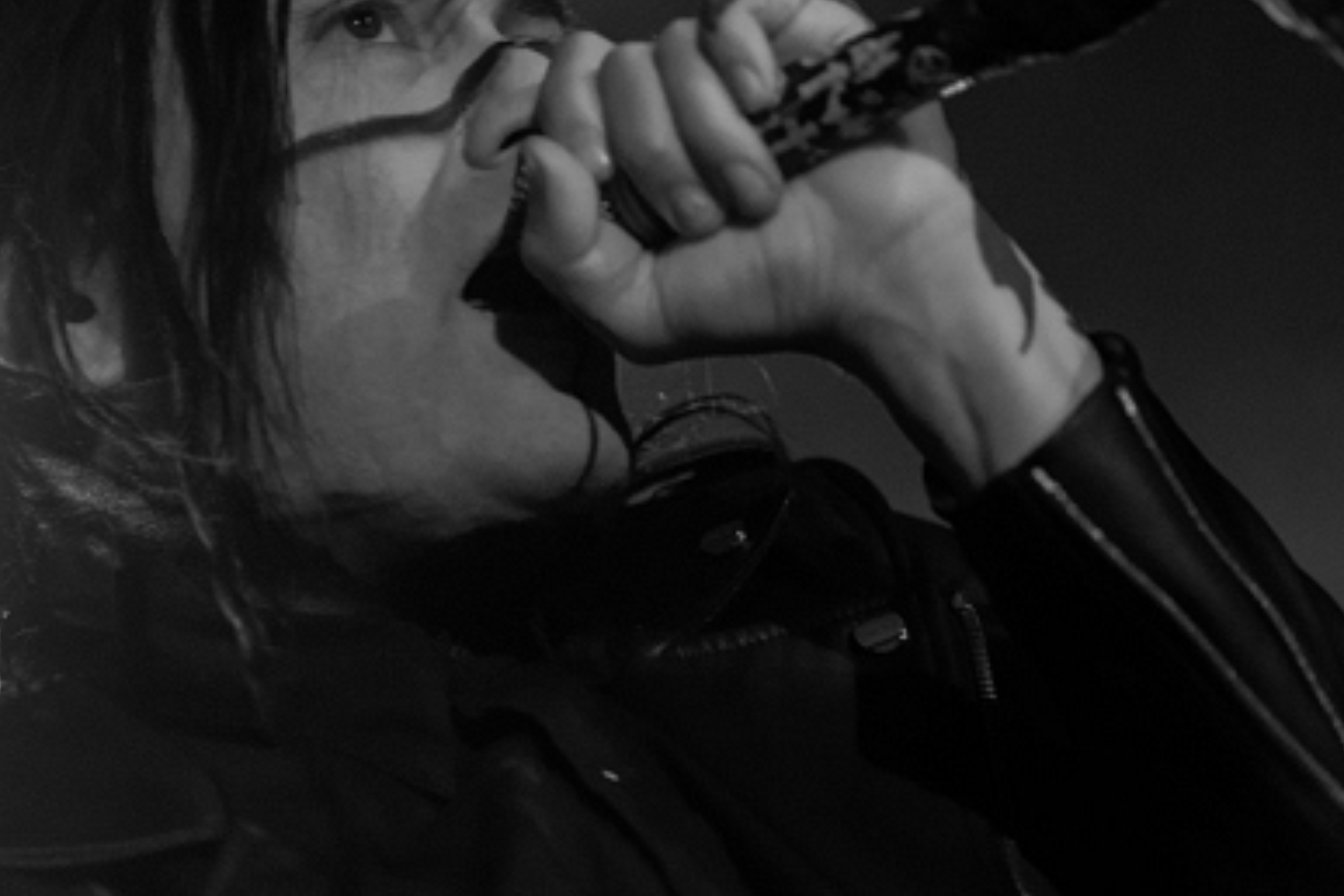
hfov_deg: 9.1
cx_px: 788
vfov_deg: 6.0
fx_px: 8474
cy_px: 241
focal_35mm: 227
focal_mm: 122
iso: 1600
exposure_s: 1/100
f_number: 2.8
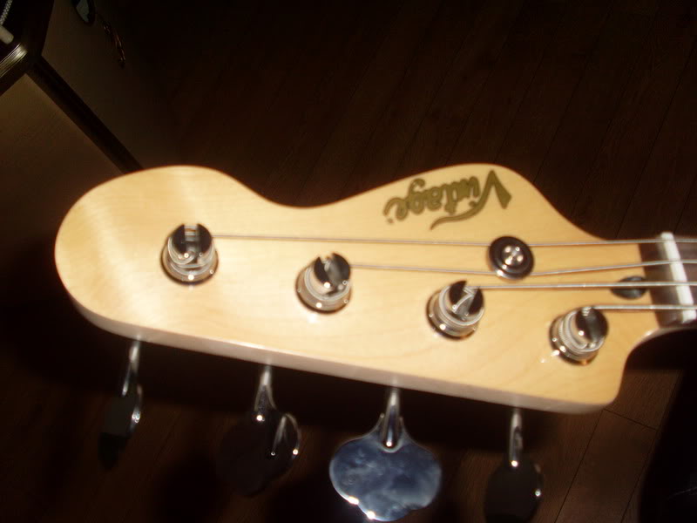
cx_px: 348
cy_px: 262
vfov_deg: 37.7
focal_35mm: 38
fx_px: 765
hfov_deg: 49.0
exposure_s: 1/45
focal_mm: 6.3
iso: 100
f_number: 3
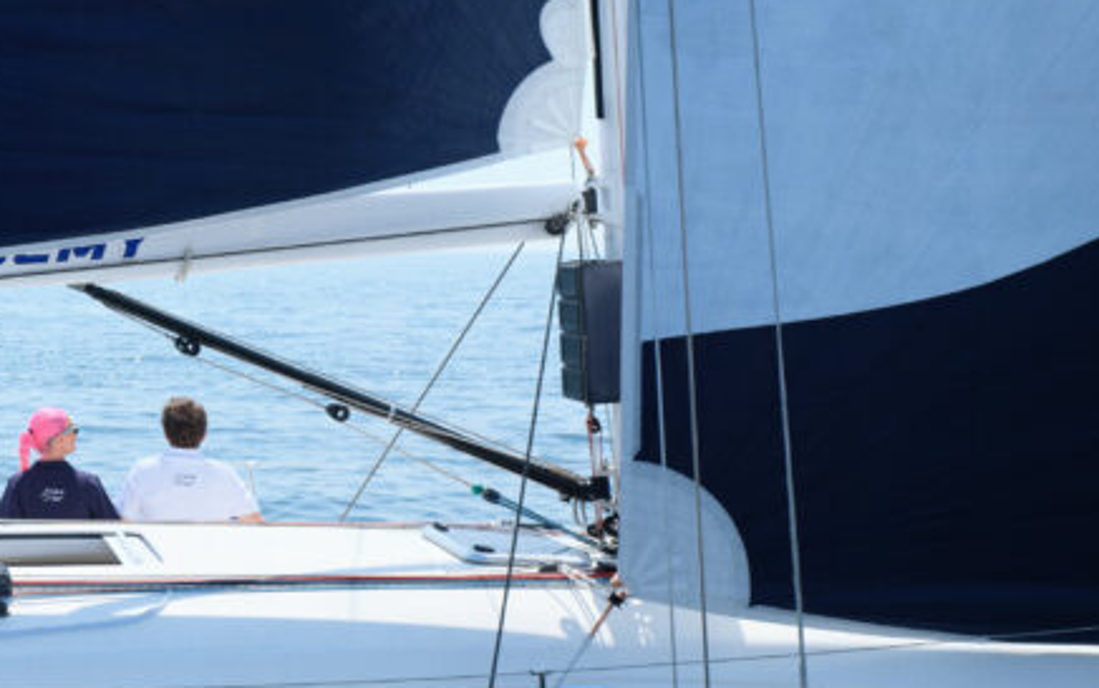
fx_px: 1678
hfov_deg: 28.4
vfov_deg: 23.1
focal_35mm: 56
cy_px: 229
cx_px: -401
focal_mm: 23
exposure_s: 1/550
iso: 160
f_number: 5
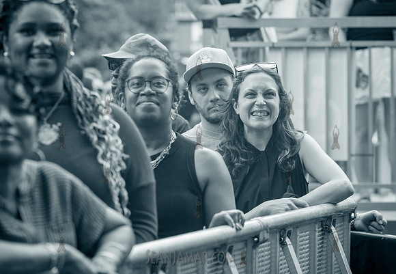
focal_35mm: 133
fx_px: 1475
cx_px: 210
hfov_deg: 15.3
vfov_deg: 10.6
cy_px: 140
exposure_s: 1/400
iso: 1600
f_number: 4.5
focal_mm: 125
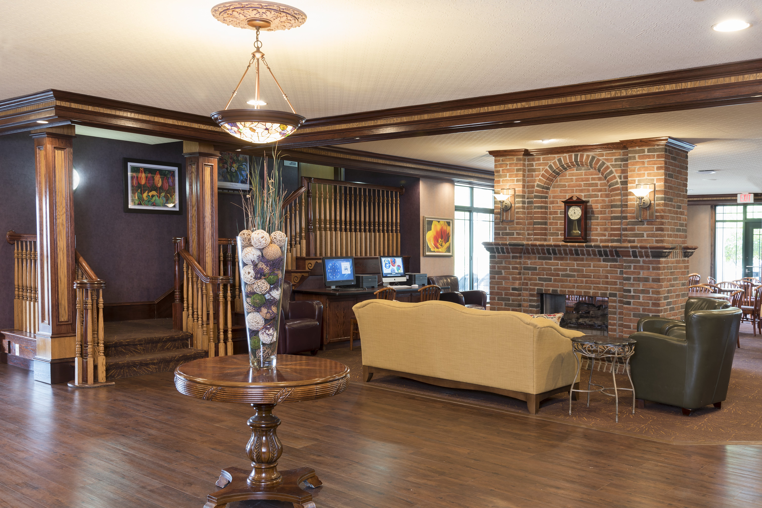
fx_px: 720
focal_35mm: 34
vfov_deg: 38.9
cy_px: 254
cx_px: 381
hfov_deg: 55.8
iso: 100
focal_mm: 34
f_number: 10
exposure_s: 3
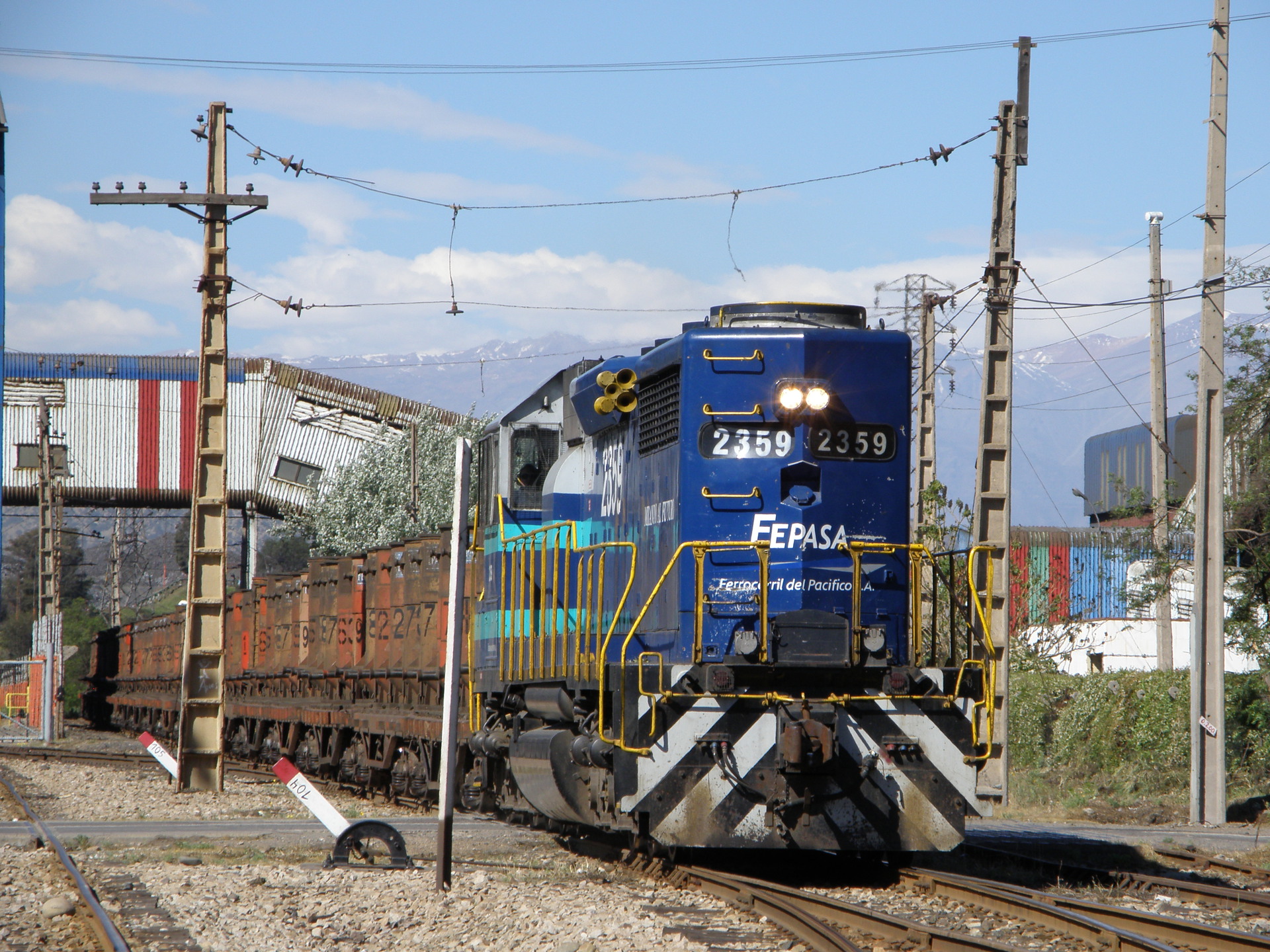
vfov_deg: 7.4
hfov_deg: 9.8
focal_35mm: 202
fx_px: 7411
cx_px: 635
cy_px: 476
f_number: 5.6
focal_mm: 35.91
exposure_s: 1/400
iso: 64
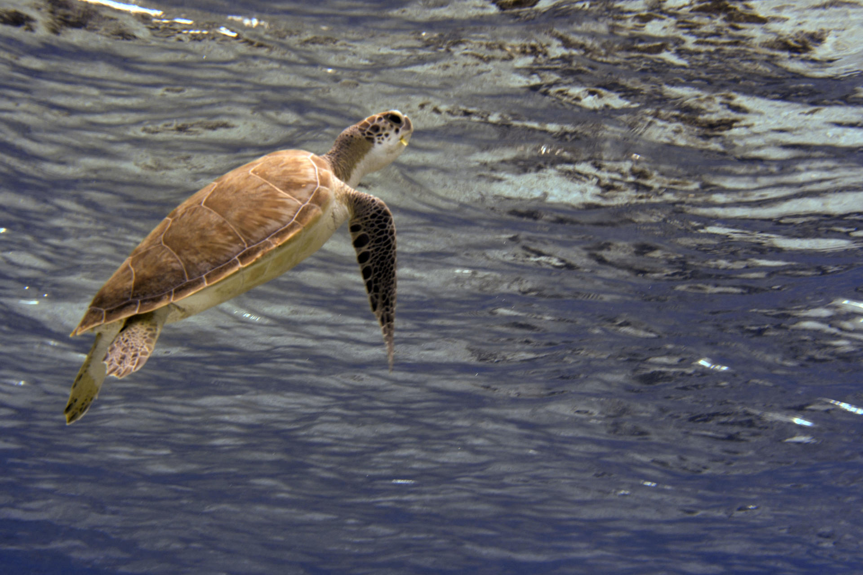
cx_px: 432
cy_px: 288
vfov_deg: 15.2
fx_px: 2157
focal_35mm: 90
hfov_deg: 22.6
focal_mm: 60
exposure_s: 1/125
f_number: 11
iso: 200
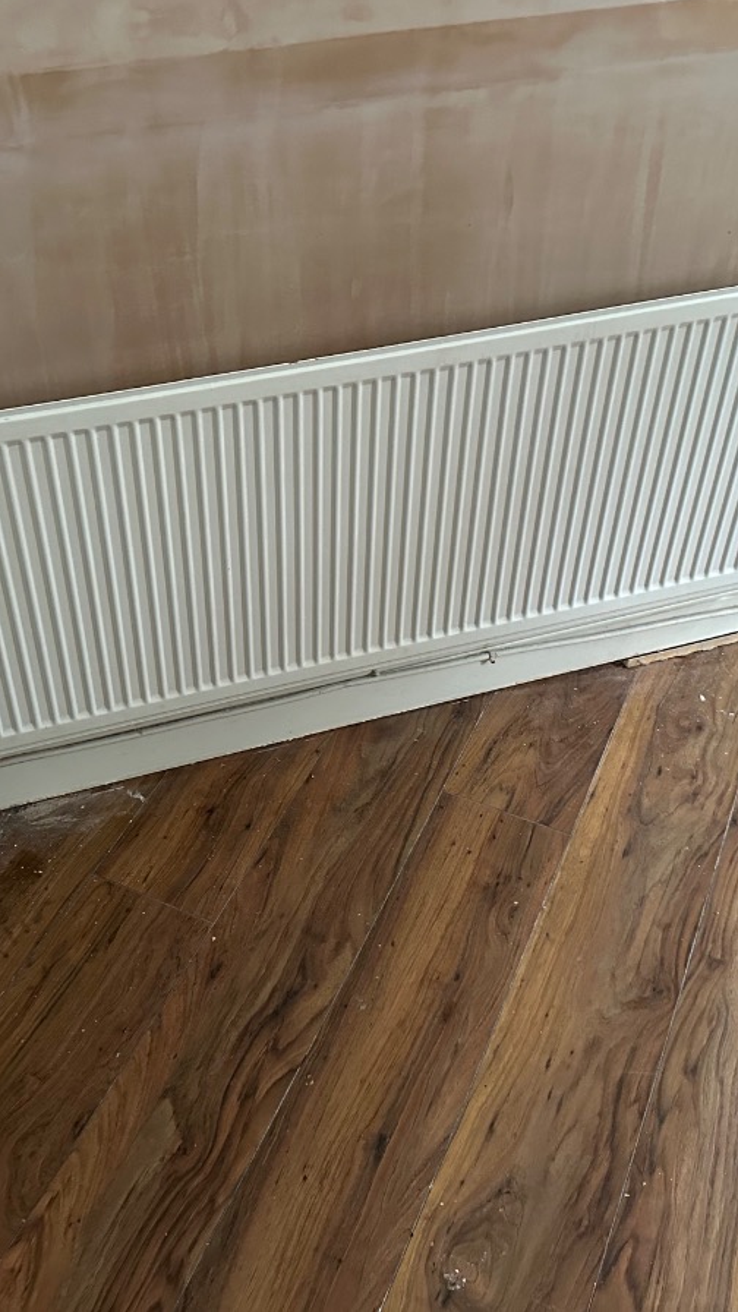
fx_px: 1218
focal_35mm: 35
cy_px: 655
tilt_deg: -40.2
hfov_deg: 33.6
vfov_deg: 56.6
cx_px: 281
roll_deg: +1.5
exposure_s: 1/50
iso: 800
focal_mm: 6.86
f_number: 1.78
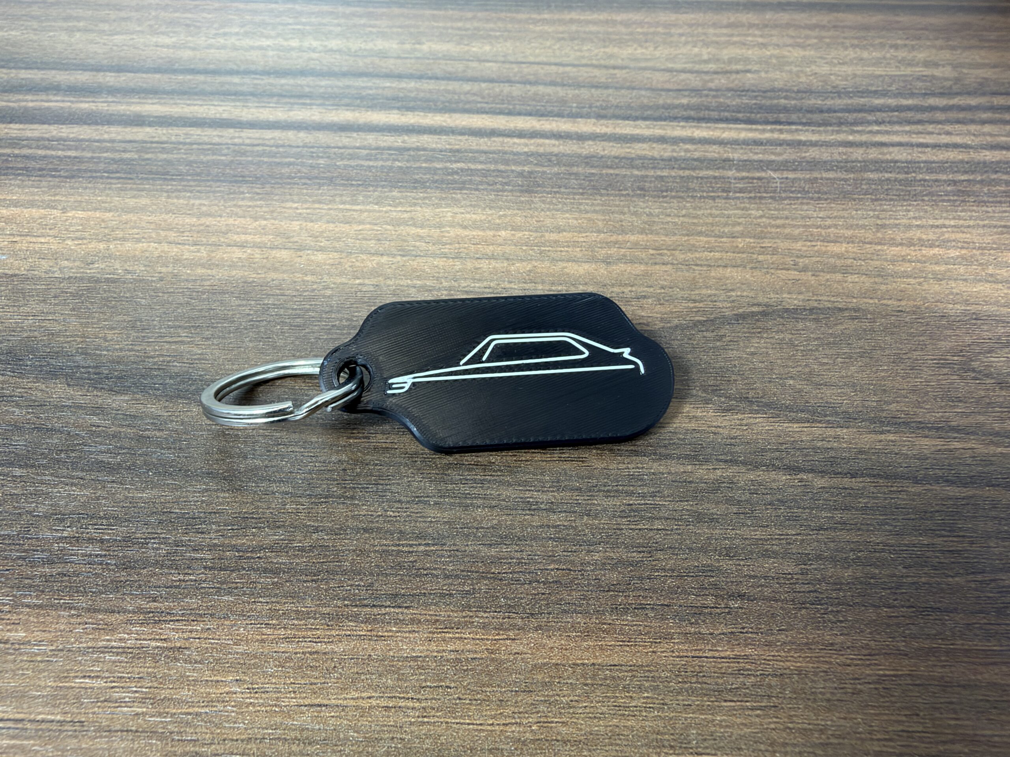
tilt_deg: -48.0
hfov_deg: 69.4
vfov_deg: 54.9
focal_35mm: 25
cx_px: 505
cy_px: 378
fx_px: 729
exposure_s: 1/100
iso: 160
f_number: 2.2
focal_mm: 2.22
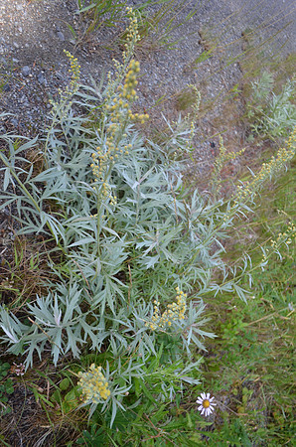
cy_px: 224
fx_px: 372
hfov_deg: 43.4
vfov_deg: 62.0
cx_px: 148
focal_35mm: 30
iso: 720
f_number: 4
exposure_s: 1/1000
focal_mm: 20
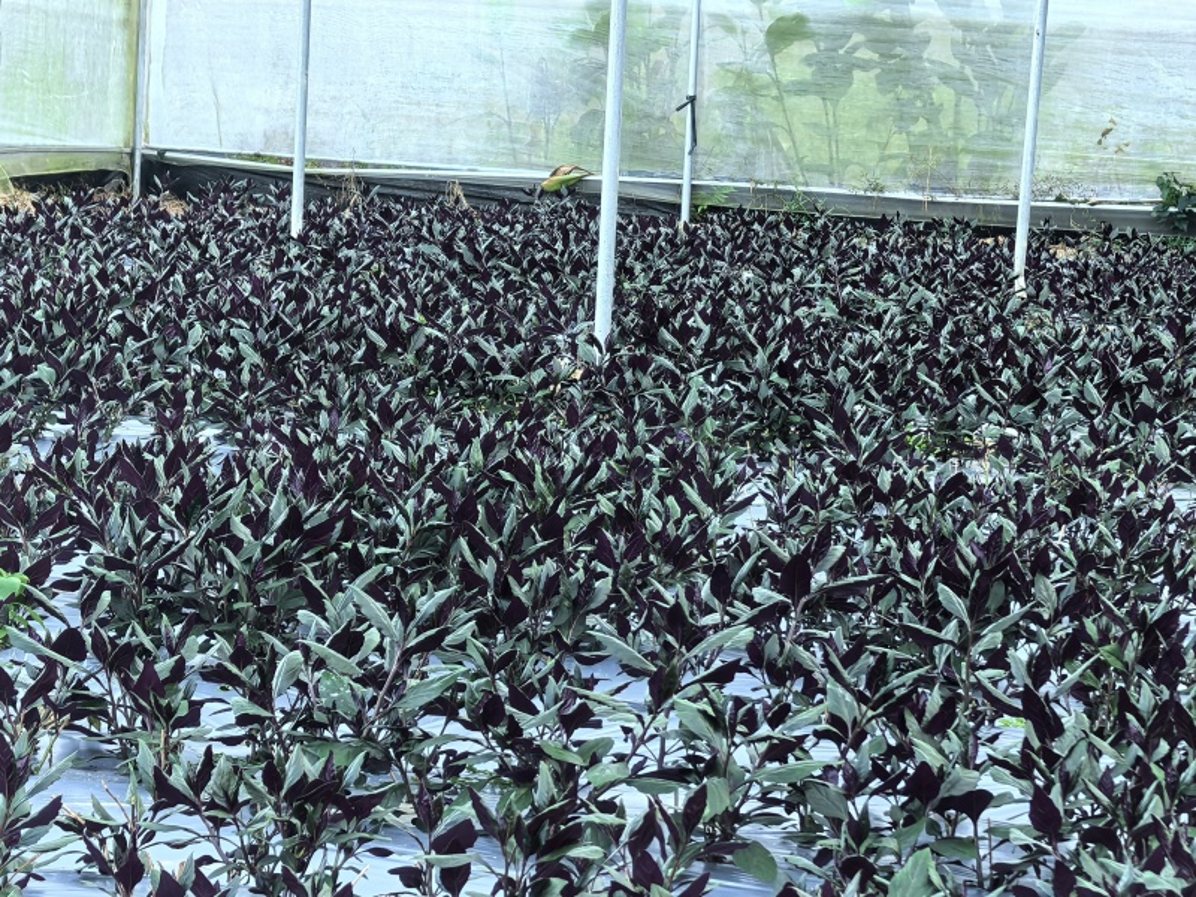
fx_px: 5044
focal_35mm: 146
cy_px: 448
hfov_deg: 13.5
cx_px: 598
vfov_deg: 10.2
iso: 125
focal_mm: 15
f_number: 2.1
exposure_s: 1/50
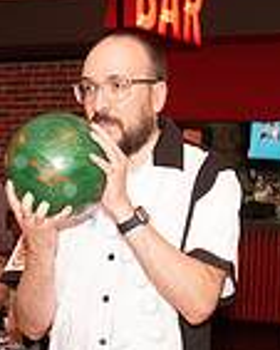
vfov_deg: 16.0
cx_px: 89
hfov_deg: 13.2
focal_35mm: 117
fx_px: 1211
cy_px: 367
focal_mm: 26
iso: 2500
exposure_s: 1/80
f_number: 5.6
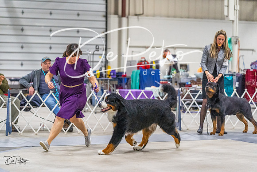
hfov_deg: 18.3
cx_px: 128
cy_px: 86
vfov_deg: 12.2
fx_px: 800
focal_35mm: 112
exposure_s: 1/320
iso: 6400
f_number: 3.2
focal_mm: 112
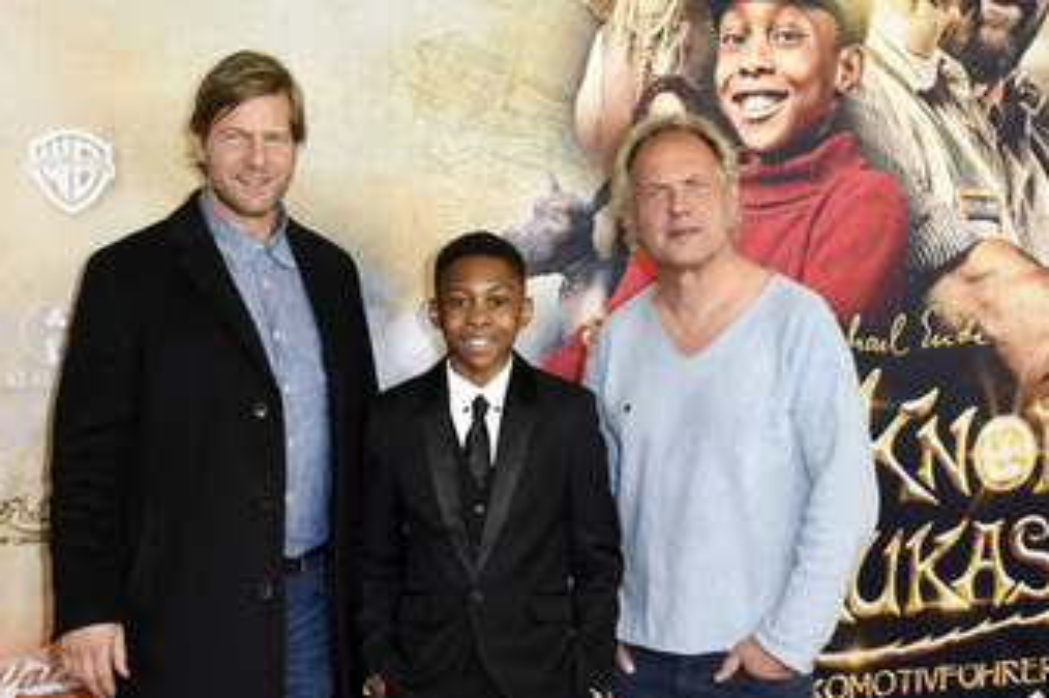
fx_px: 1980
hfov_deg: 29.6
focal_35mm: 68
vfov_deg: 20.0
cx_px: 467
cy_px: 416
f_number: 6.3
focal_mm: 34
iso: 640
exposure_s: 1/100
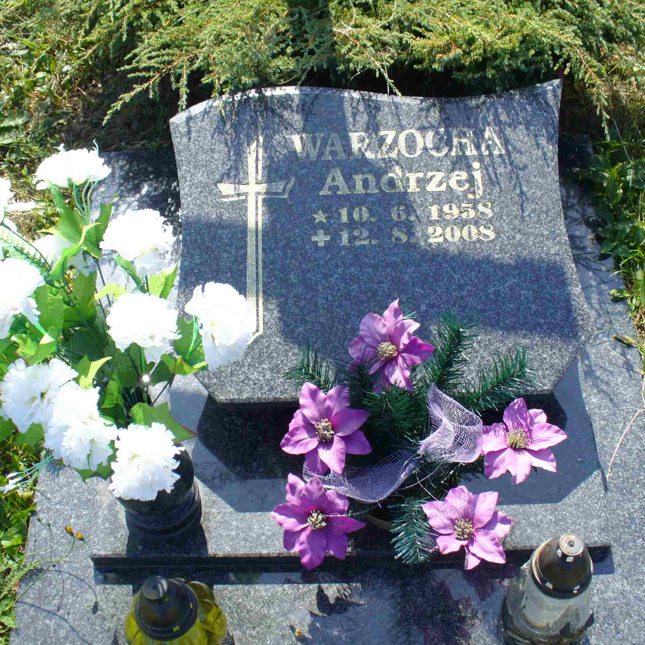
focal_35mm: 44
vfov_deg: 38.3
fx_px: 928
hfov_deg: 38.3
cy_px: 322
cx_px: 340
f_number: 5.6
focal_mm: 6.1
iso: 80
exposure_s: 1/125
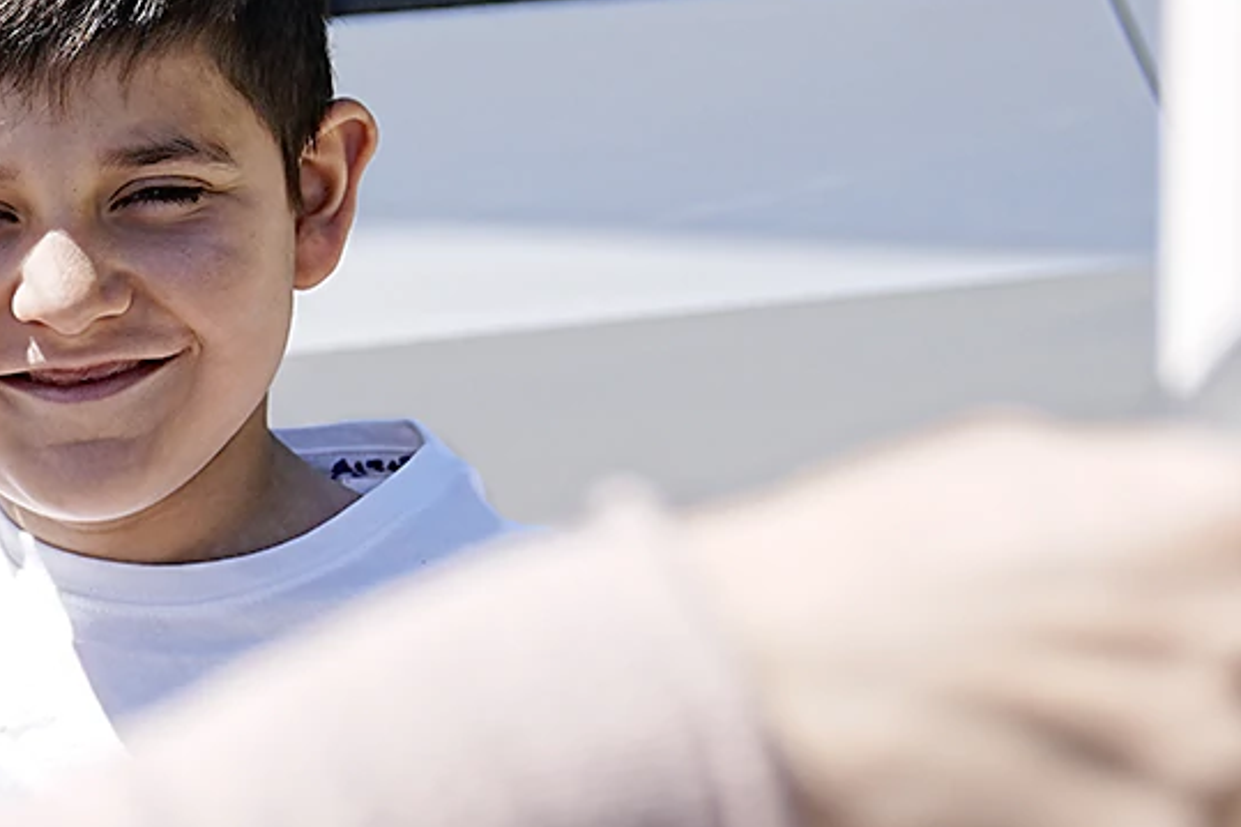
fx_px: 6754
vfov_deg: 7.0
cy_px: 484
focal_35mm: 196
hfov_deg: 10.2
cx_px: -454
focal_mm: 44
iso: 100
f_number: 2.8
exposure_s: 1/1250
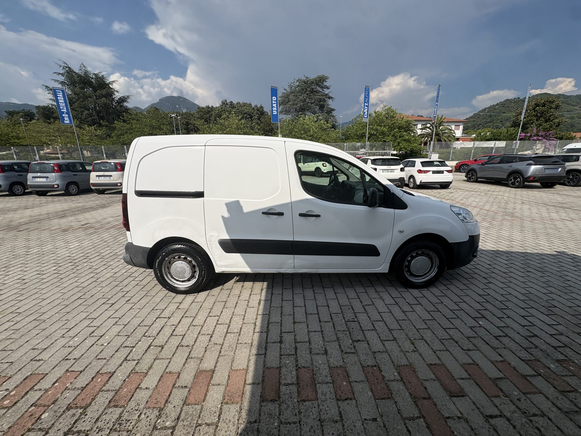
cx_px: 290
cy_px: 218
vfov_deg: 85.7
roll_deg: +0.8
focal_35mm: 14
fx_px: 235
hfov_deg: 102.1
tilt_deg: -14.9
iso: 50
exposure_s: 1/4926
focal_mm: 2.22
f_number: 2.2
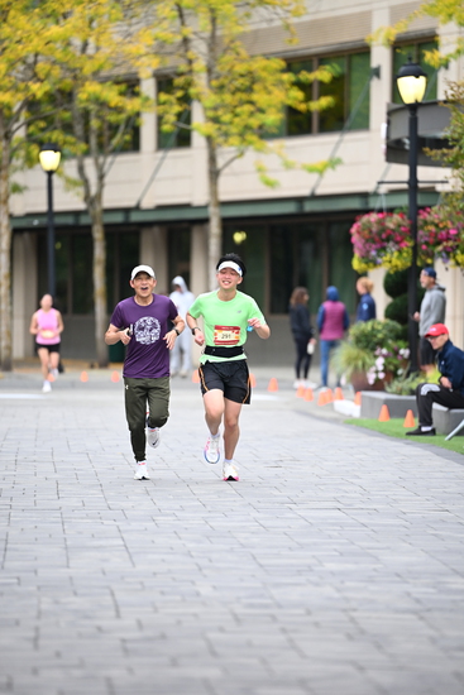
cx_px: 232
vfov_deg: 10.3
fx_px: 3864
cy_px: 348
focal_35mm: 200
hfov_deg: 6.9
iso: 1000
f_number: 2.8
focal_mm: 200
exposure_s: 1/1250
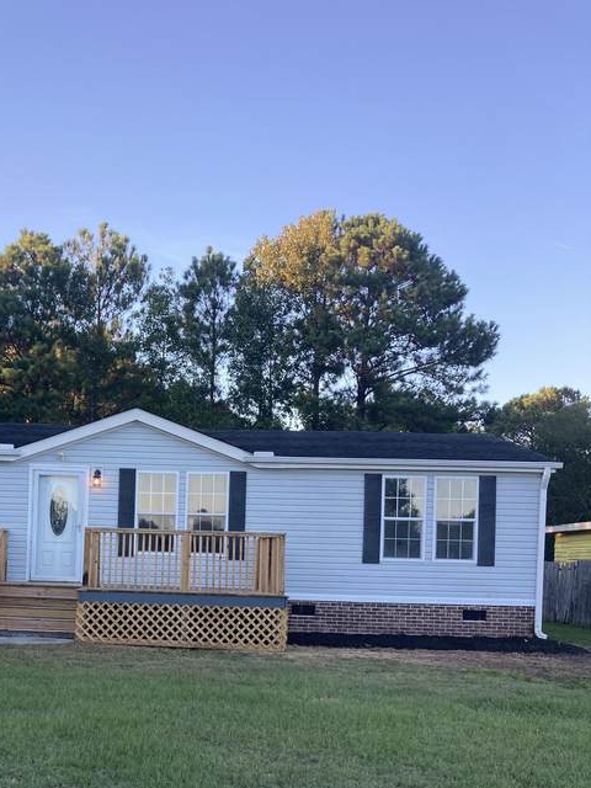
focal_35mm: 42
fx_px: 956
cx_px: 151
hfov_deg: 33.7
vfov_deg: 43.6
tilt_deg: +2.1
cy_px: 570
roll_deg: -2.5
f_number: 1.8
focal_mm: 3.99
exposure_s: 1/197
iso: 20
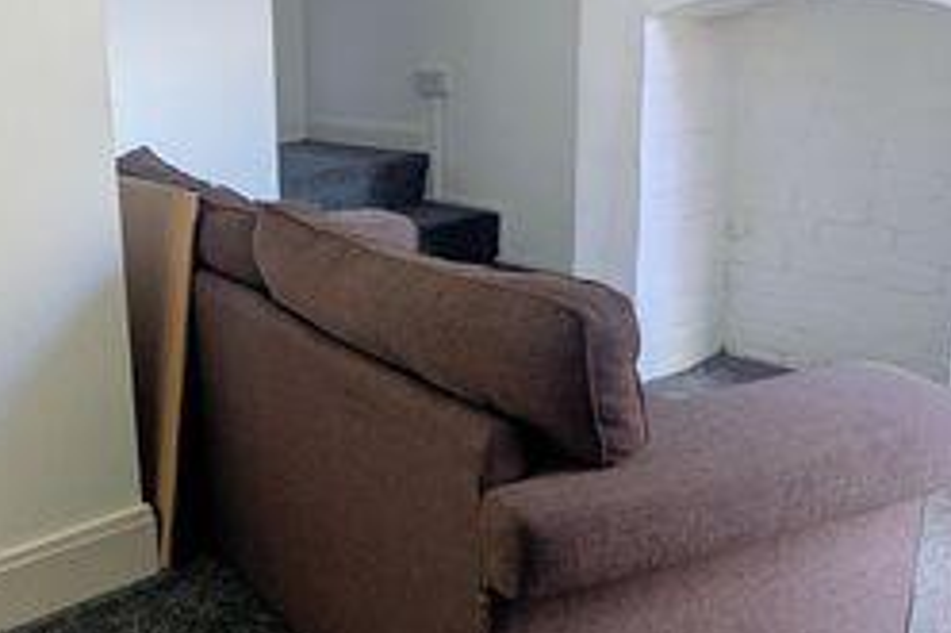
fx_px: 1241
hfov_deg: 41.2
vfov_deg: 28.6
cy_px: 340
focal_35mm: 47
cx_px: 284
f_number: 2.2
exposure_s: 1/50
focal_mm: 1.83
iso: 56
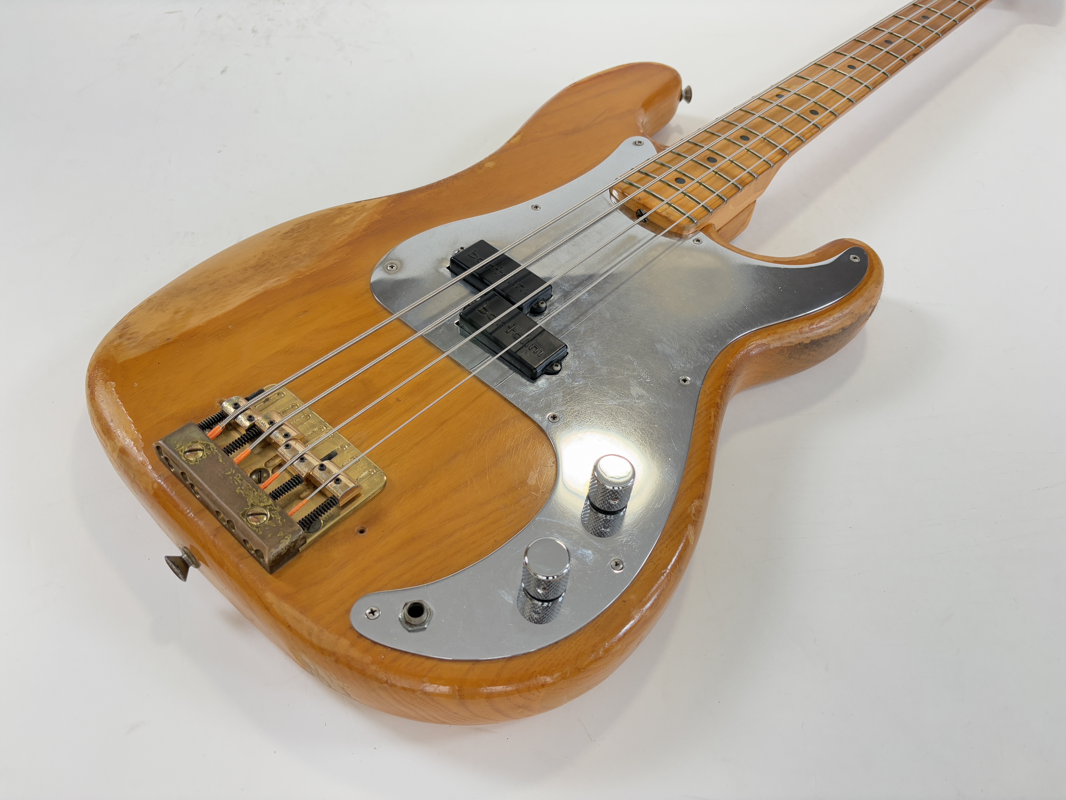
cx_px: 533
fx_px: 801
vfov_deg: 53.1
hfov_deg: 67.3
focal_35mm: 26
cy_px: 400
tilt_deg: -48.8
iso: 125
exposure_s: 1/50
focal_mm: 5.96
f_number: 1.6
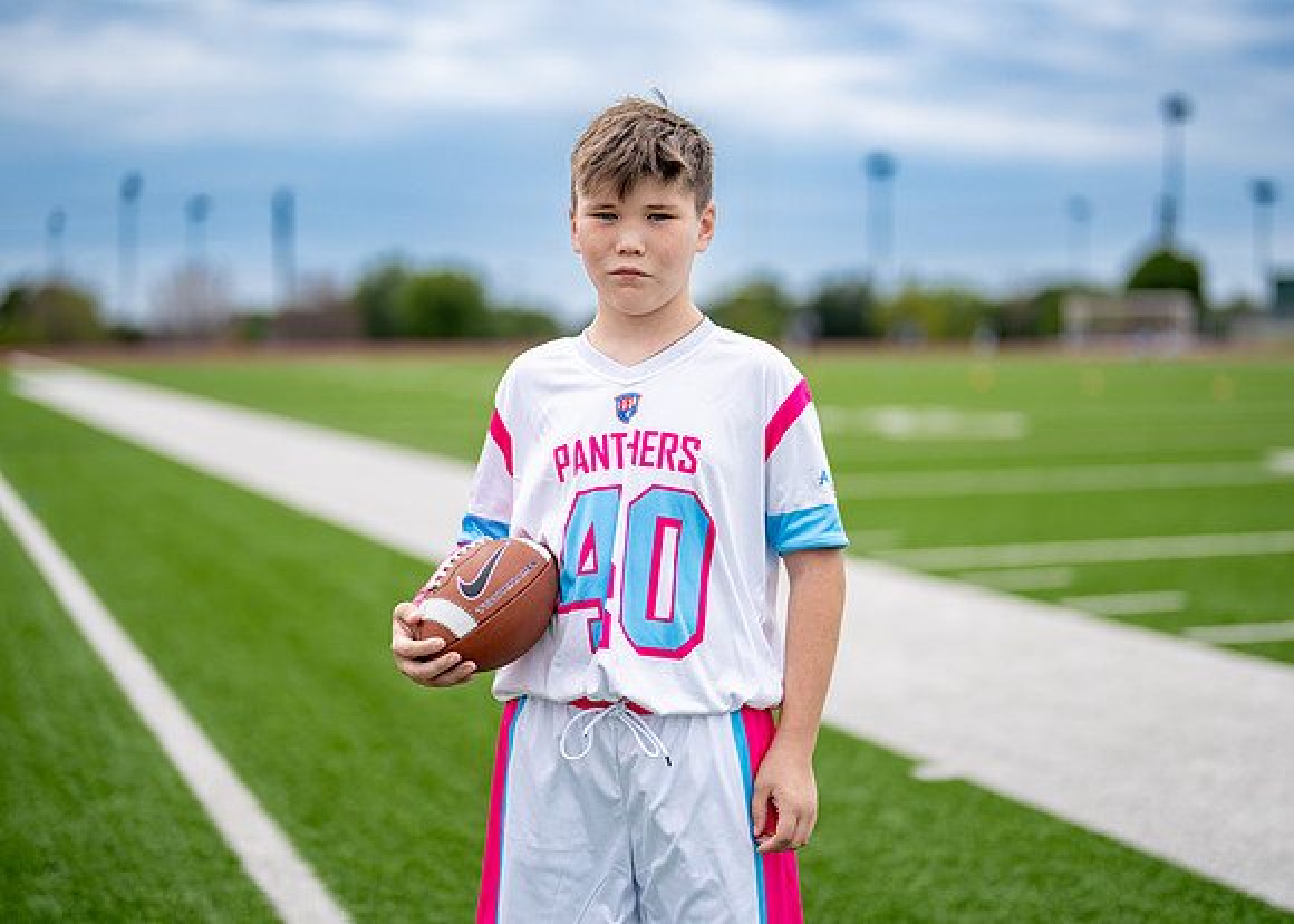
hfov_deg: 33.2
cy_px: 441
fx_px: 2168
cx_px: 669
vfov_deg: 24.1
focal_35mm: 59
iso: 100
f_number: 1.2
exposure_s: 1/10000
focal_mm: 50
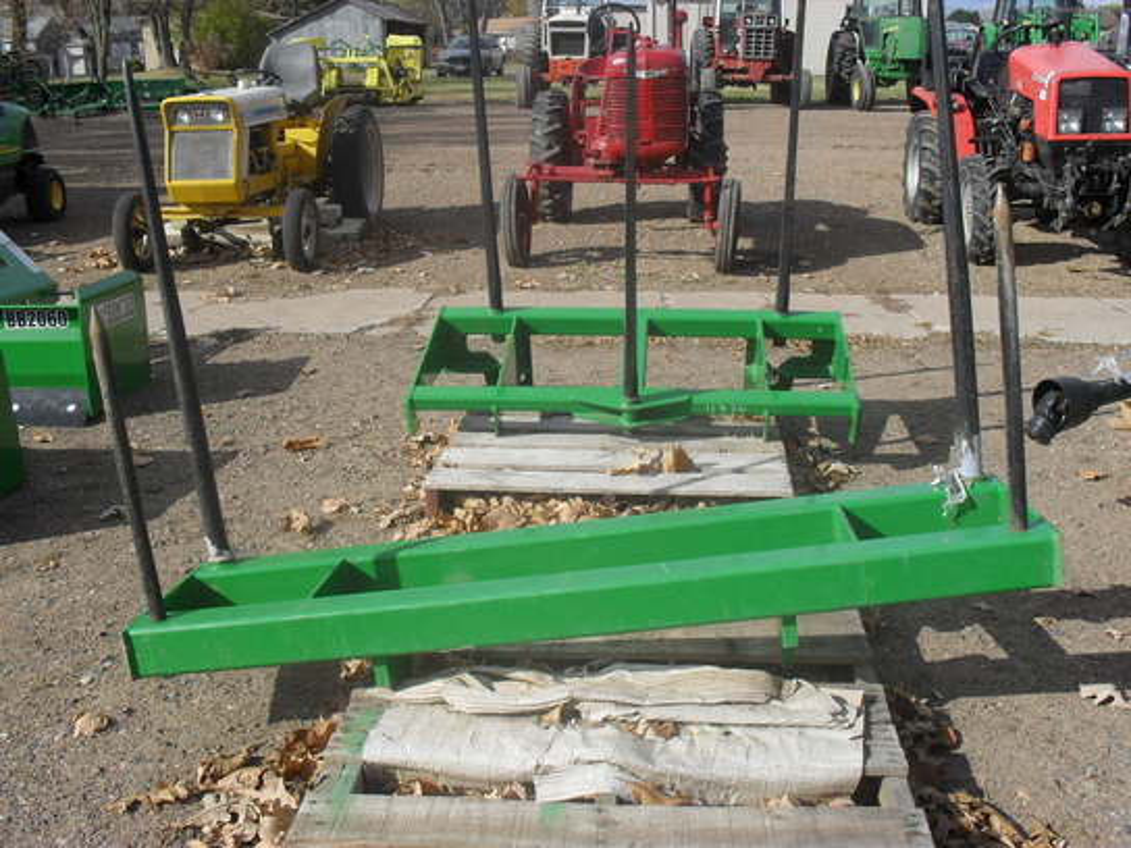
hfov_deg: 52.6
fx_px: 1144
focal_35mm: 35
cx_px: 566
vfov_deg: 40.7
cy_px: 424
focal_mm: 6.3
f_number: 8.4
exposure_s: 1/180
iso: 100
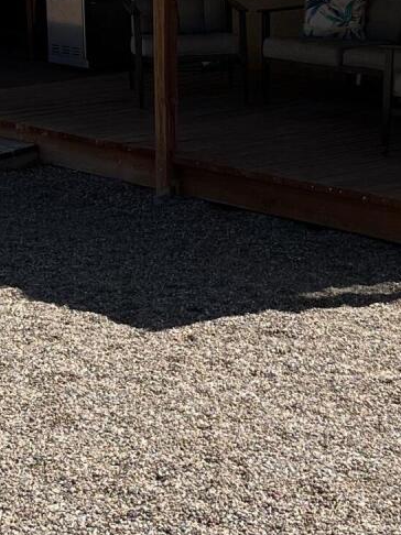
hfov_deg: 13.8
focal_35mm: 107
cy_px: 107
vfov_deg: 18.2
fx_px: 1654
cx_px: 279
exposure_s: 1/4115
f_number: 1.5
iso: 50
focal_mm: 5.7
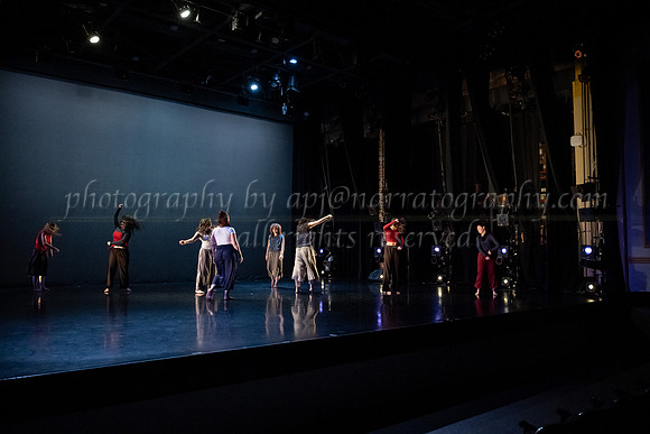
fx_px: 506
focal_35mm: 28
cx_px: 325
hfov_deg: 65.5
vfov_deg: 46.4
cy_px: 217
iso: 4000
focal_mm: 28
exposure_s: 1/400
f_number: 3.2
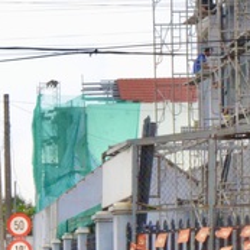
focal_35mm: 138
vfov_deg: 12.5
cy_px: 251
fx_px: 1128
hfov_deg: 11.9
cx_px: -155
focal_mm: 24
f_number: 25
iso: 2500
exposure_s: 1/250
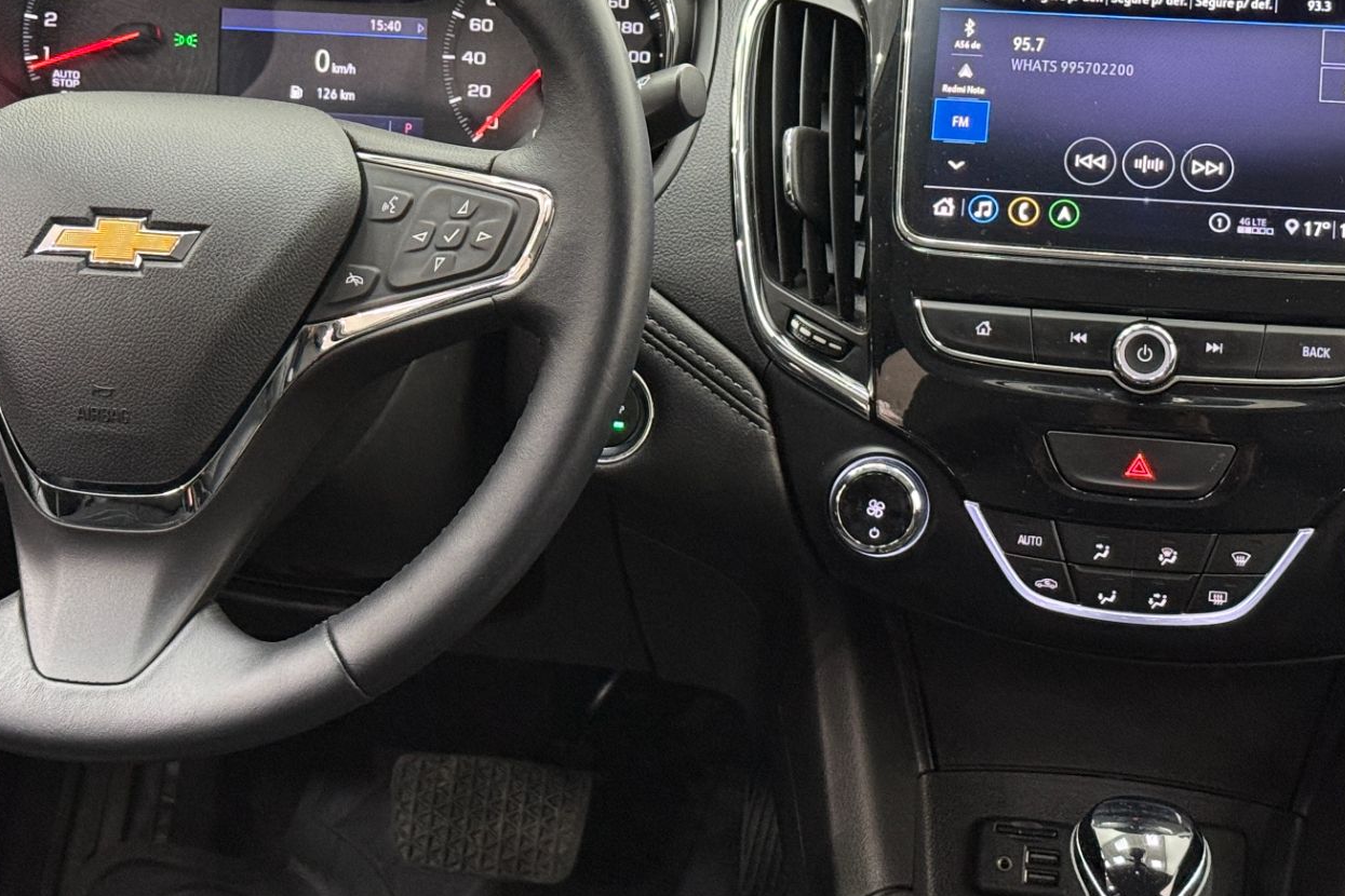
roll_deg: -0.5
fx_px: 2877
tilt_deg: -17.4
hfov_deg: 26.3
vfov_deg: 17.6
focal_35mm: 77
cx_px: 627
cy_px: 233
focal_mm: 6.76
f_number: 1.78
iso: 400
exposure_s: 1/40
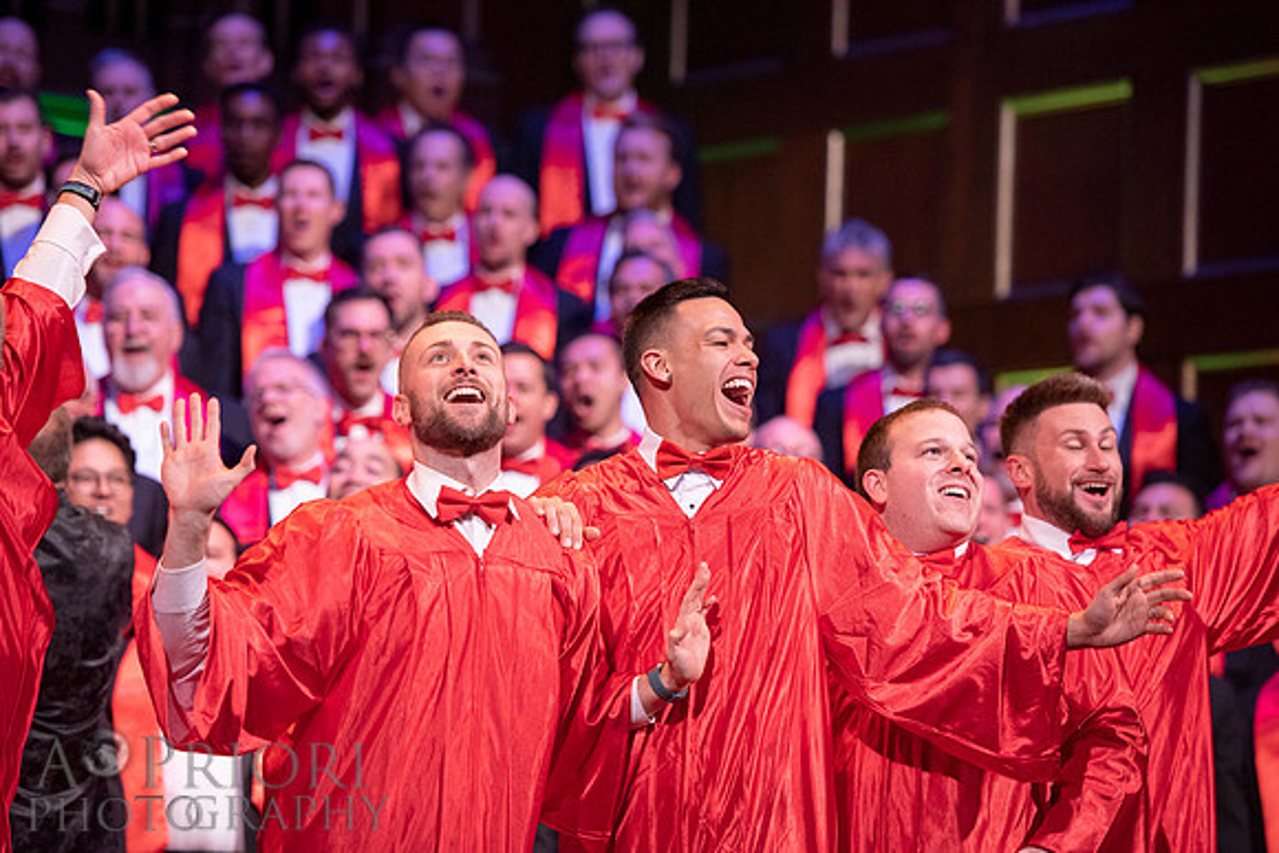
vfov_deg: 8.6
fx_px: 5686
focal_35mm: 160
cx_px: 640
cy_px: 426
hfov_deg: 12.8
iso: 1600
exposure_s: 1/200
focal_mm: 160
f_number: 3.5
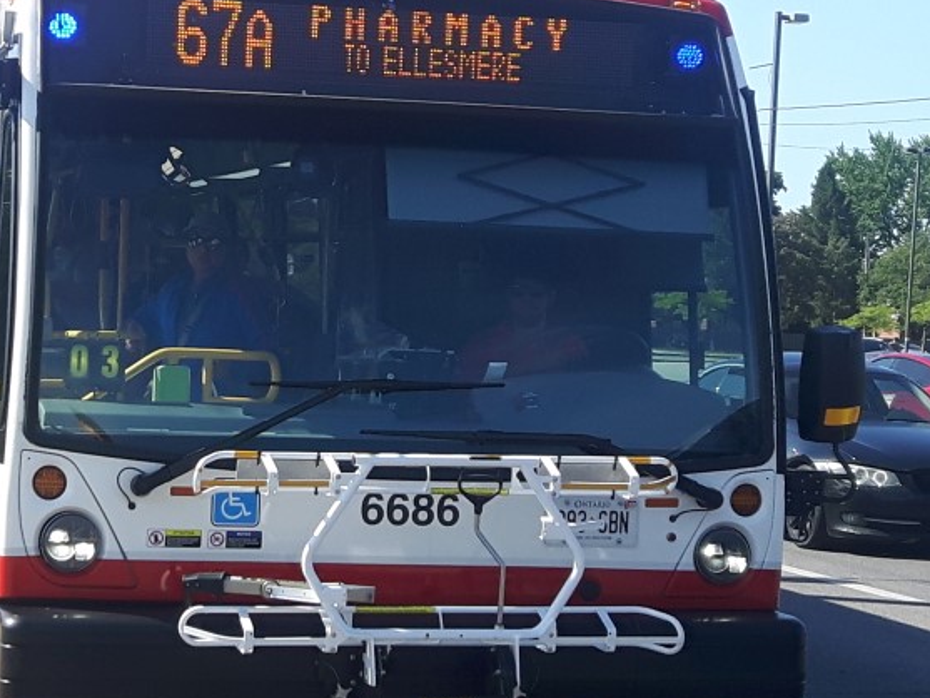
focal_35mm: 57
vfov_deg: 25.6
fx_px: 1532
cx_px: 265
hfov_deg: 33.3
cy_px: 294
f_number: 1.9
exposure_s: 1/752
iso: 40
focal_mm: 3.7
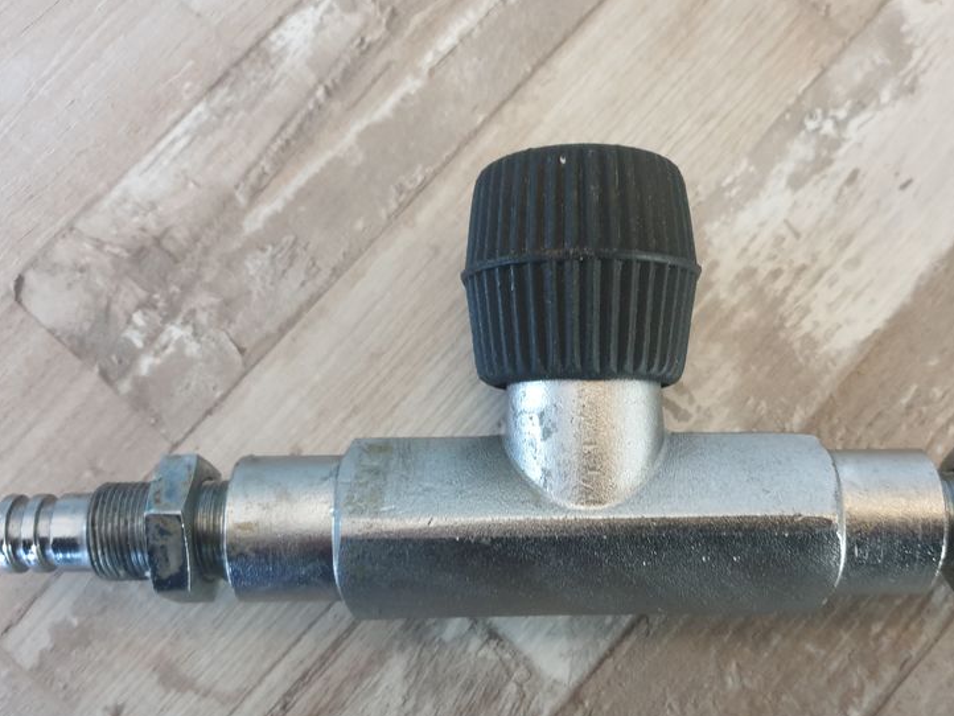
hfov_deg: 51.0
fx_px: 992
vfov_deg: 39.3
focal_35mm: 36
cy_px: 469
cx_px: 567
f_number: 1.5
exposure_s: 1/17
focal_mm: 4.3
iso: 250
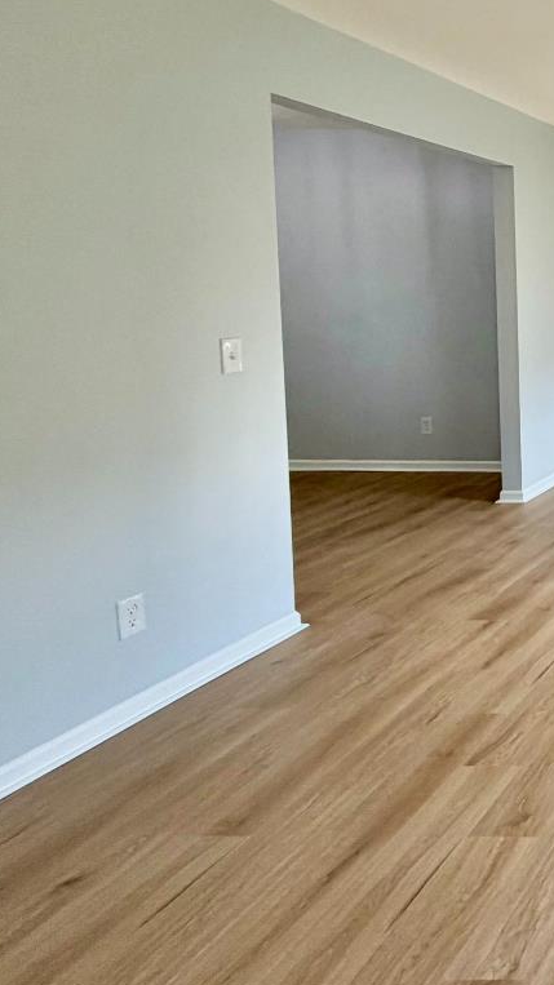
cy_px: 334
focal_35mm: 30
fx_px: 784
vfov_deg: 62.8
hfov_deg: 24.6
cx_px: 918
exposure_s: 1/120
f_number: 2.2
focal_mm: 2.22
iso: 64
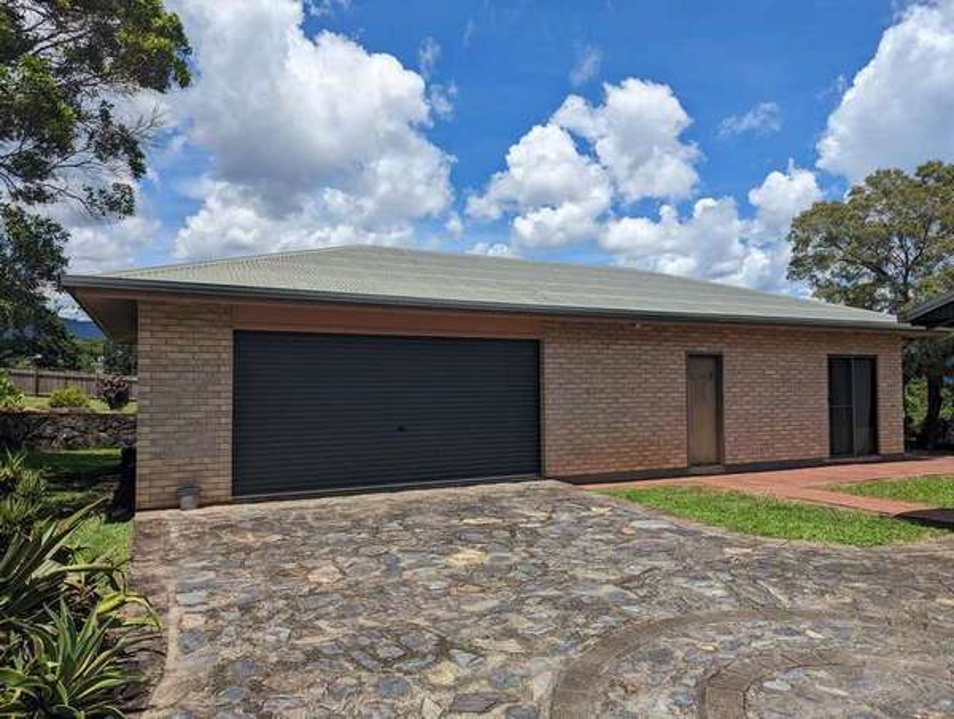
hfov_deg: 71.5
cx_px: 477
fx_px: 662
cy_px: 360
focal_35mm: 24
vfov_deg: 57.0
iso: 49
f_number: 1.85
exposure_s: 1/3425
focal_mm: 6.81
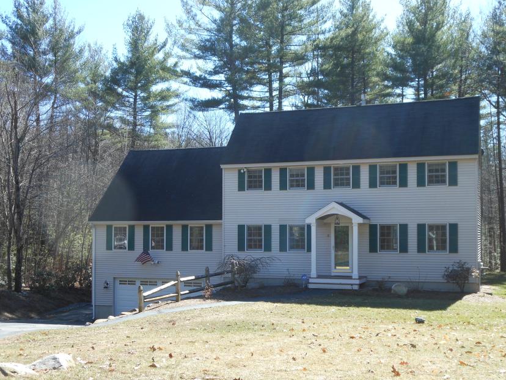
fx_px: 687
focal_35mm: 47
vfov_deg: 30.9
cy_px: 204
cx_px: 254
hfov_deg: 40.4
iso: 80
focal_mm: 6.8
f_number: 3.6
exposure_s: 1/250
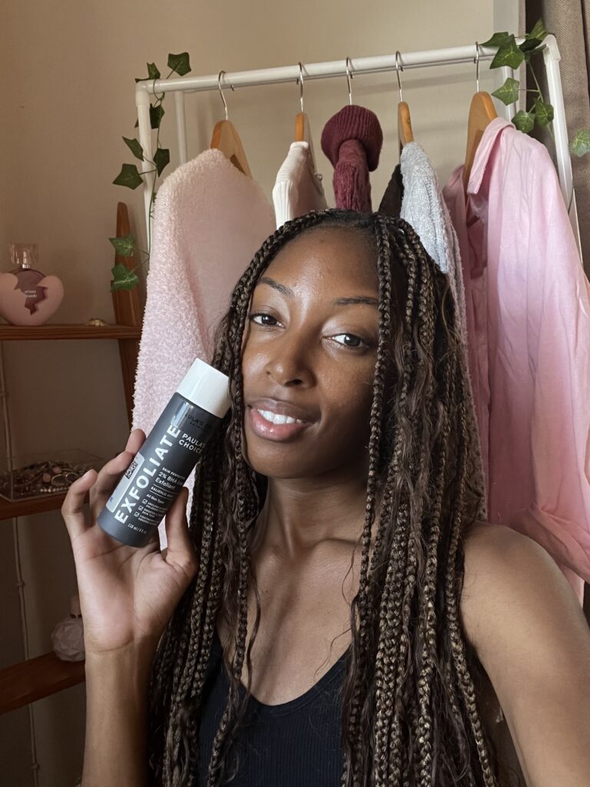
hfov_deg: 46.8
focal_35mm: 30
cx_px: 295
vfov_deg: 60.0
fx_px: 682
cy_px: 394
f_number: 2.2
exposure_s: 1/43
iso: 400
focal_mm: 2.71
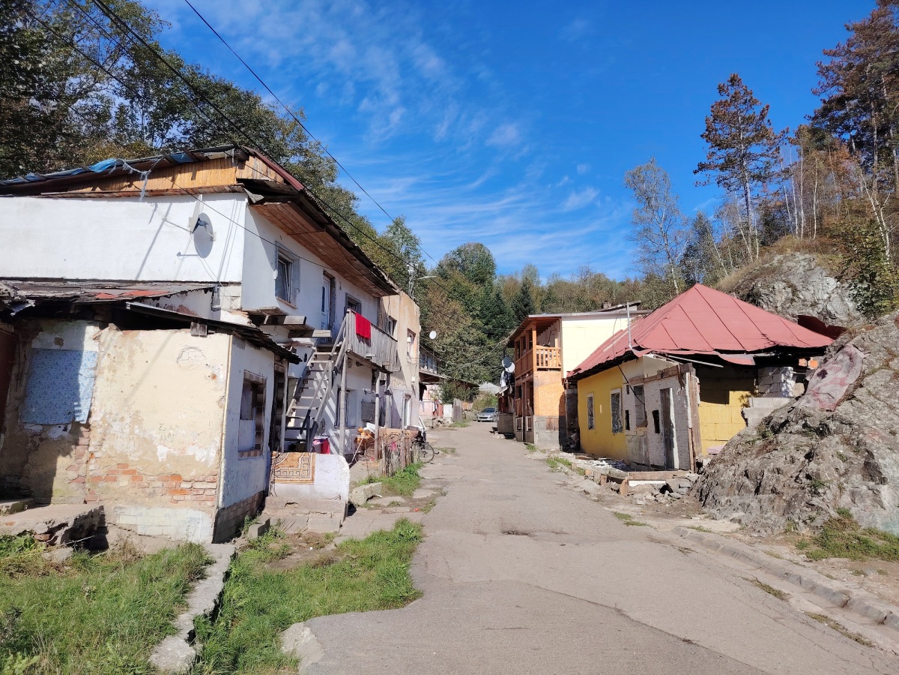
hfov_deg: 71.6
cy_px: 338
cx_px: 450
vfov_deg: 56.8
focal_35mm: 24
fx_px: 623
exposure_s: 1/1483
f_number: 1.75
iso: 101
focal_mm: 5.25
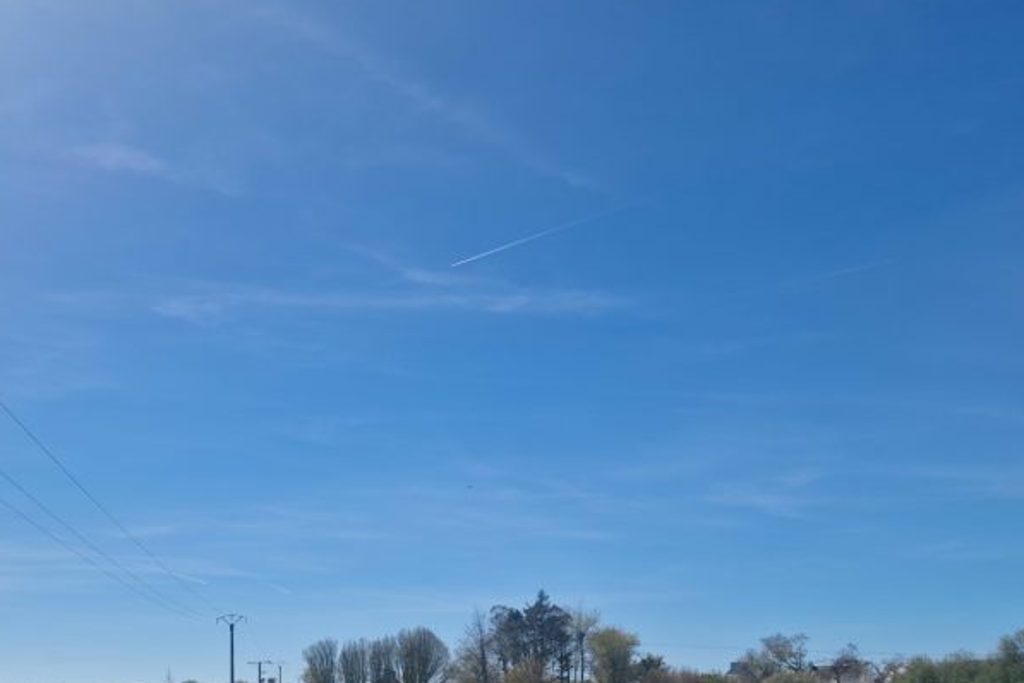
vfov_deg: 31.3
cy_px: 595
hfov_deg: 47.2
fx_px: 1166
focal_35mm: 41
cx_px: 422
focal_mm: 6.4
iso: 50
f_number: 1.8
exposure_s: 1/2696
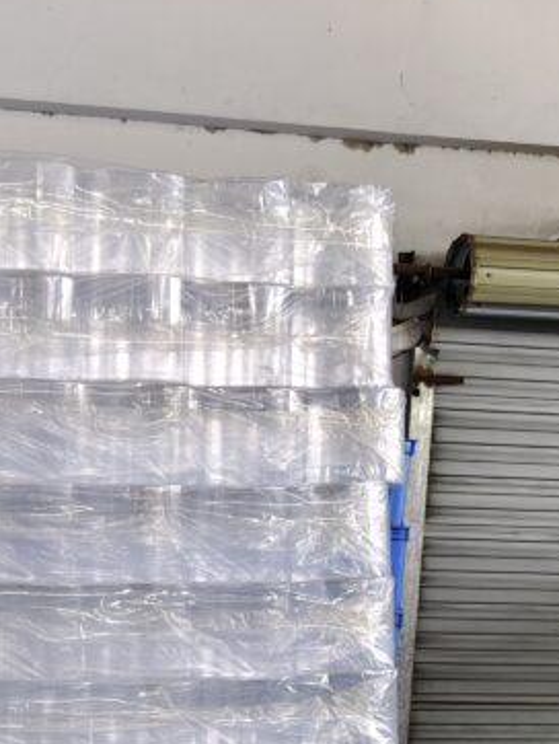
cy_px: 859
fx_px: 1398
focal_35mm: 65
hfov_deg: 22.3
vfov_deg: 26.9
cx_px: 97
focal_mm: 5.56
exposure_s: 1/50
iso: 379
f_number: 1.88
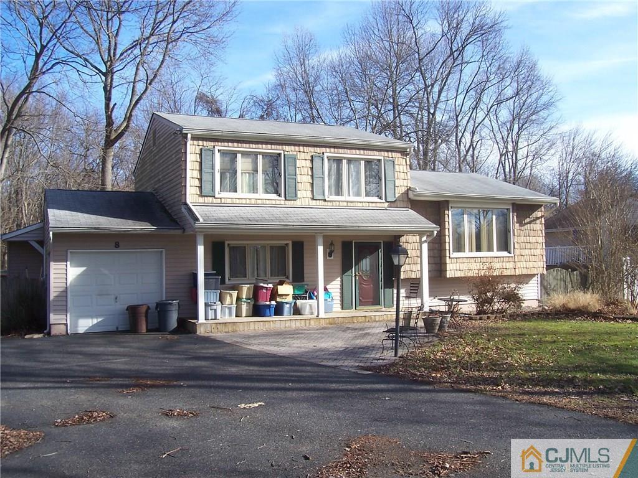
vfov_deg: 41.8
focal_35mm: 34
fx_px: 627
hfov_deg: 54.0
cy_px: 239
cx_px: 319
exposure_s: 1/180
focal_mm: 5.6
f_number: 5.6
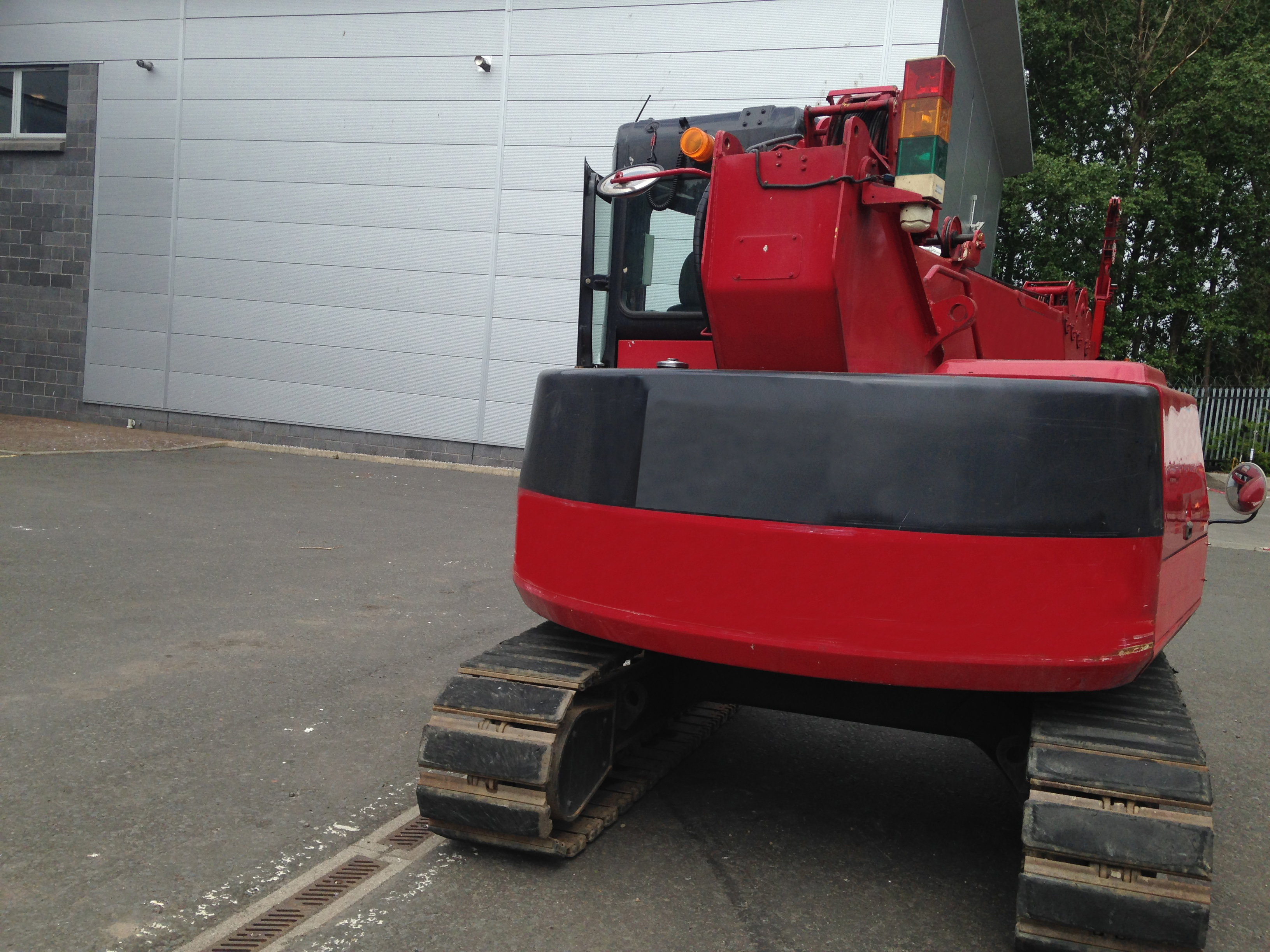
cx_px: 635
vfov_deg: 42.9
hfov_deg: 55.4
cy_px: 476
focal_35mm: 33
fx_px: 1211
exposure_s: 1/1550
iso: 50
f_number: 2.4
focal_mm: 4.12
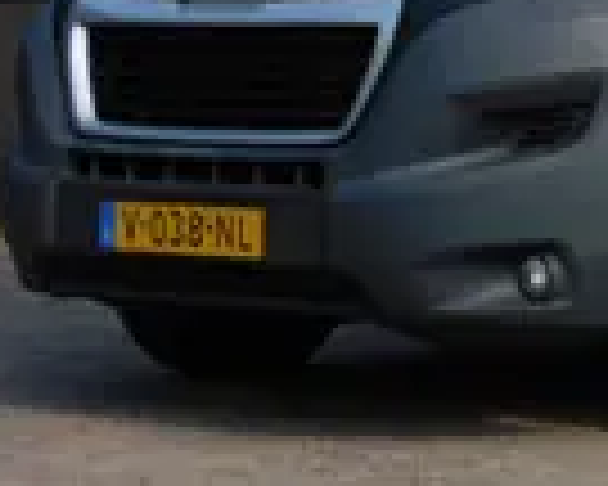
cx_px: 878
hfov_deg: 9.0
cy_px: -230
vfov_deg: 7.3
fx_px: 3761
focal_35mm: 209
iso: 125
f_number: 4.2
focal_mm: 10.7
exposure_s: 1/800
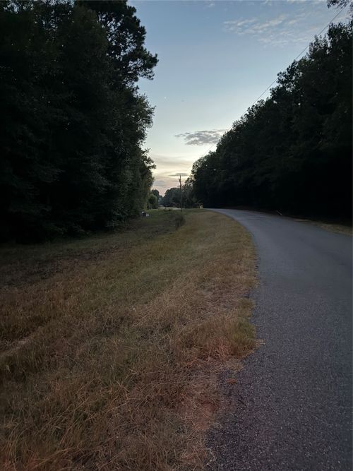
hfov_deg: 56.8
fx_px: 326
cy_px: 236
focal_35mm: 24
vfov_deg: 71.6
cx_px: 176
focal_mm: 6.76
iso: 800
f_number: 1.78
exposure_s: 1/11
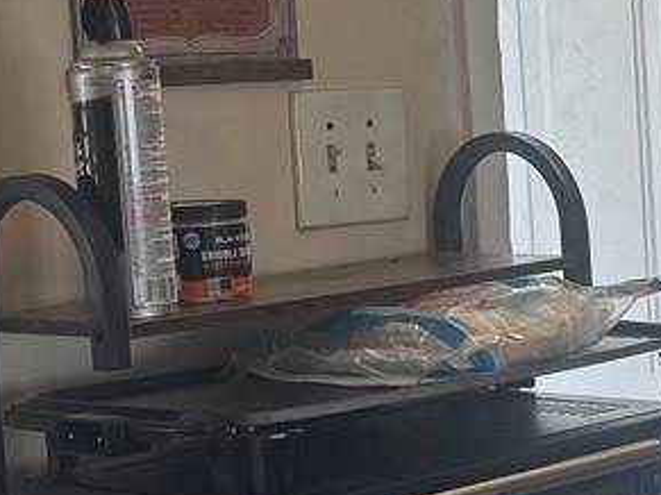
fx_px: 2520
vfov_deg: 11.2
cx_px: 1038
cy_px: 293
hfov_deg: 13.9
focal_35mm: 132
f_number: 1.78
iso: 125
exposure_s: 1/120
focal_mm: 6.76
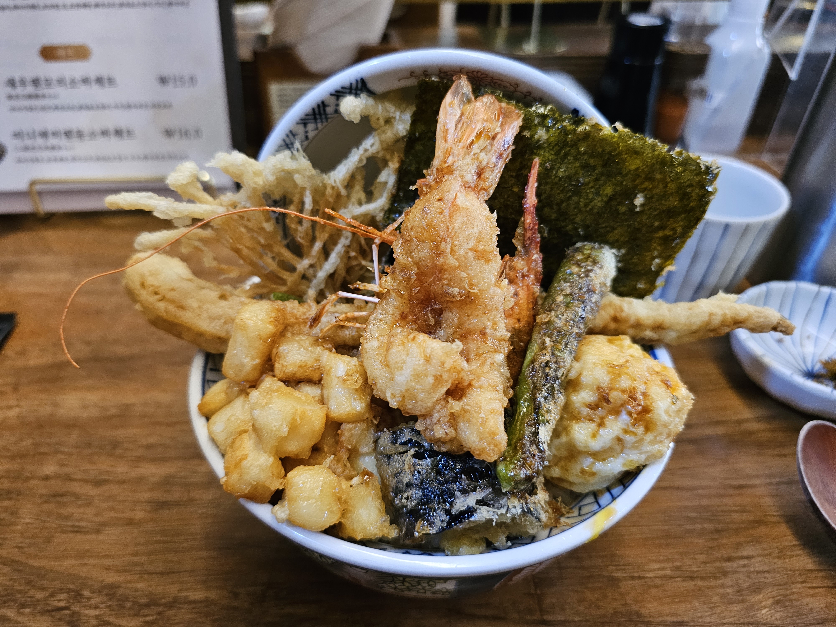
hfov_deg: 73.9
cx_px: 418
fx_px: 555
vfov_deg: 58.9
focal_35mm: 23
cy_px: 314
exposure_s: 1/30
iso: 640
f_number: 1.7
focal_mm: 6.3
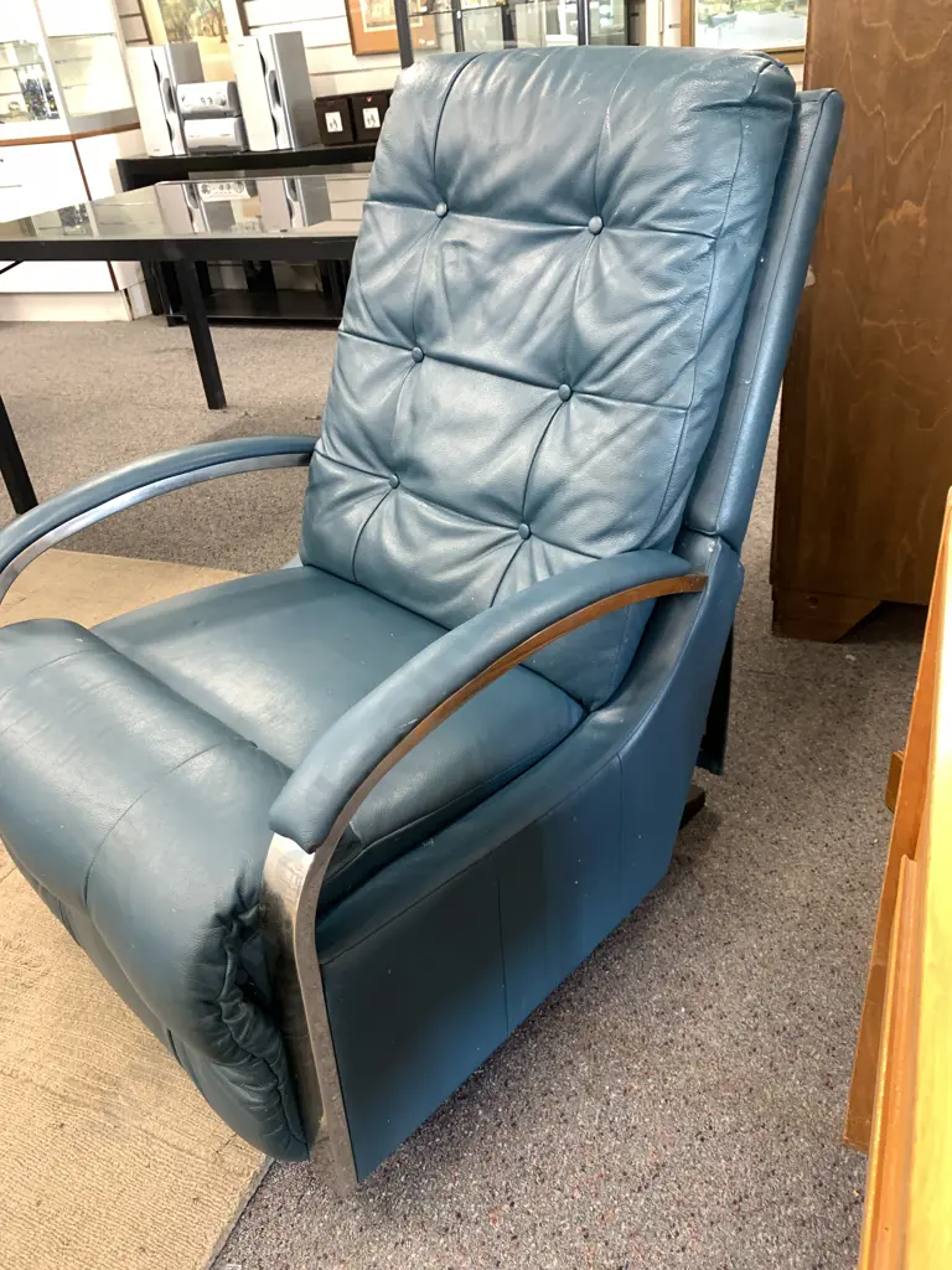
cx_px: 476
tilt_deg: -32.9
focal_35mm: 26
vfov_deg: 67.3
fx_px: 953
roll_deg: +5.5
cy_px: 635
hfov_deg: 53.1
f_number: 1.8
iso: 160
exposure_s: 1/50
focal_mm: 4.25
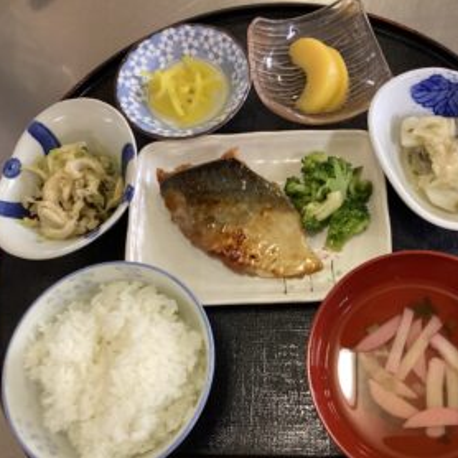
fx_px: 554
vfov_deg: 44.9
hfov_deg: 44.5
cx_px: 292
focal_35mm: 37
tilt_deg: -70.0
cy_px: 228
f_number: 2.4
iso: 400
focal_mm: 3.3
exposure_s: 1/60
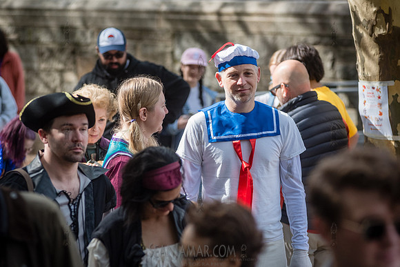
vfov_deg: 9.7
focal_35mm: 142
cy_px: 134
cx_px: 194
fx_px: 1575
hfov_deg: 14.5
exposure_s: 1/4000
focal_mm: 135
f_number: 4
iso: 1000
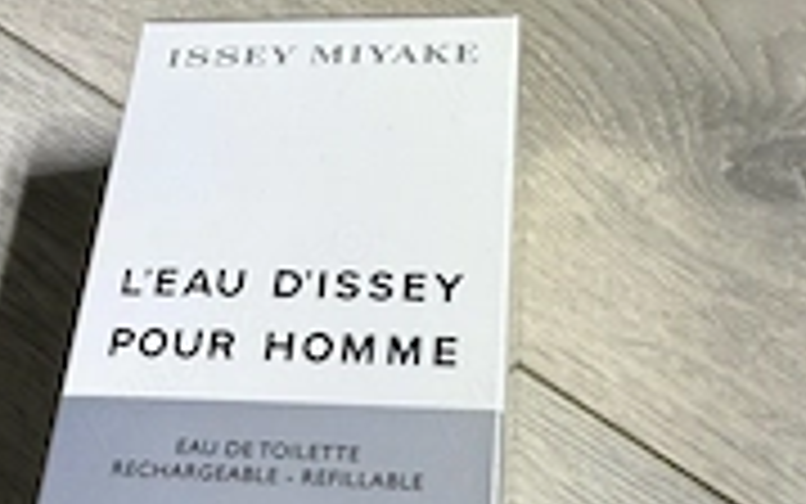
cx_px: 315
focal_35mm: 57
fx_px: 1252
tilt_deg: -58.5
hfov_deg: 35.5
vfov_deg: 22.5
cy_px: 382
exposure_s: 1/99
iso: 64
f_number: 2.2
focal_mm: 2.22
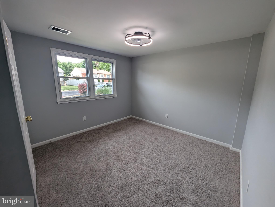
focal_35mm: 13
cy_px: 104
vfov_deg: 90.1
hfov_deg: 106.1
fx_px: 103
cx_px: 138
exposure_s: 1/164
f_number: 2.2
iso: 57
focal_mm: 1.95
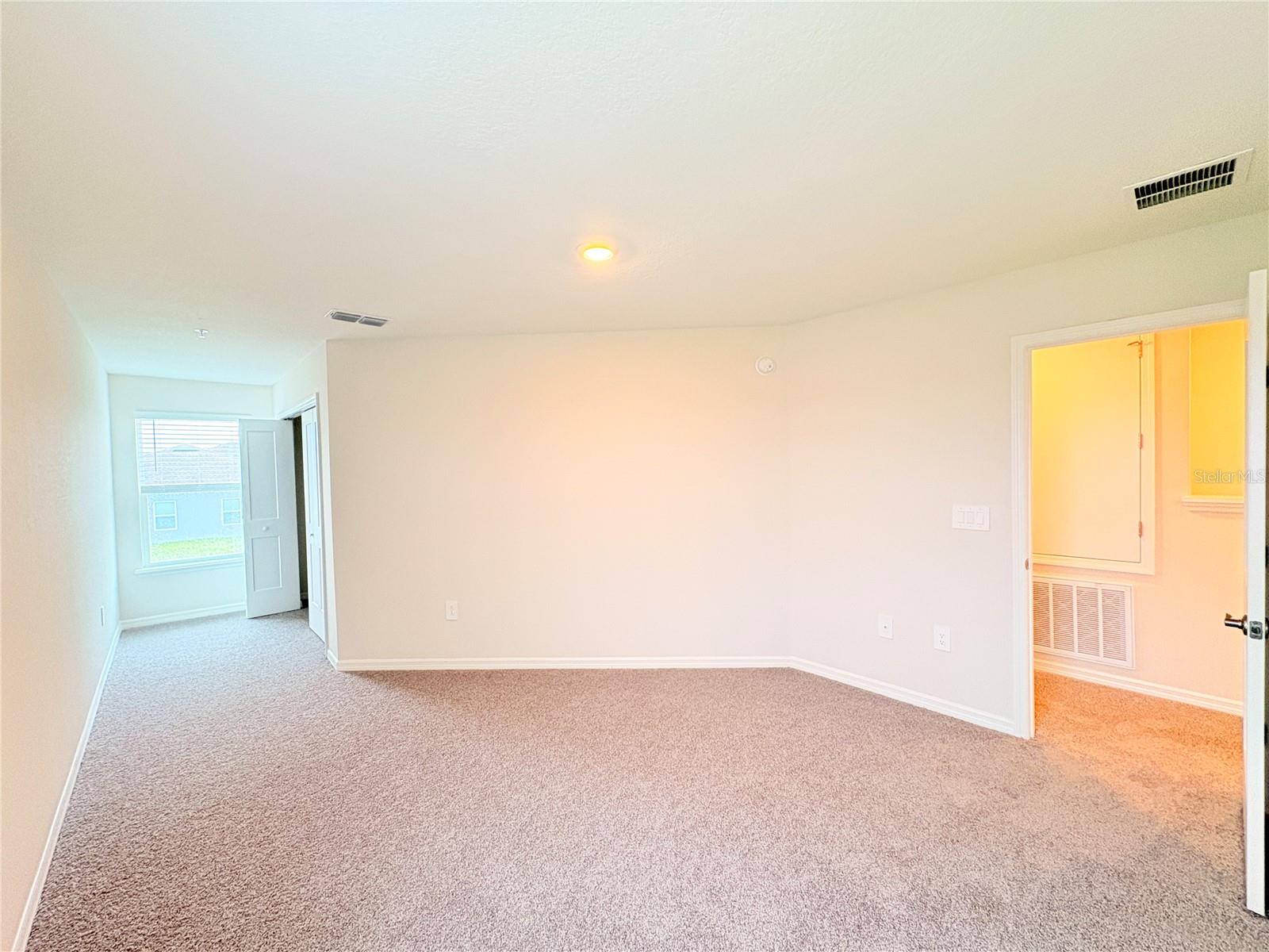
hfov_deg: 102.1
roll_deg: +2.0
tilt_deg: -0.9
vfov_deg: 85.7
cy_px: 476
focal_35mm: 14
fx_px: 513
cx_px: 634
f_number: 2.2
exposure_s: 1/60
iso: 250
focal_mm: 2.22
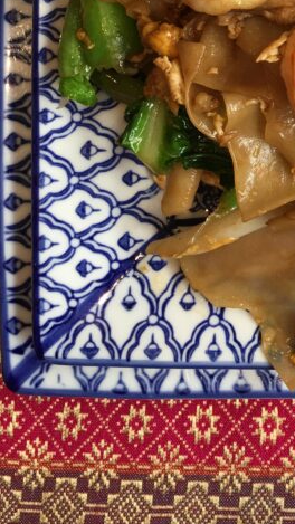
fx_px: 959
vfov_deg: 28.8
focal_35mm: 69
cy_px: 10
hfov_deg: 16.3
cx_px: 411
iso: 25
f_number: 2.2
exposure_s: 1/33
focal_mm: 4.15
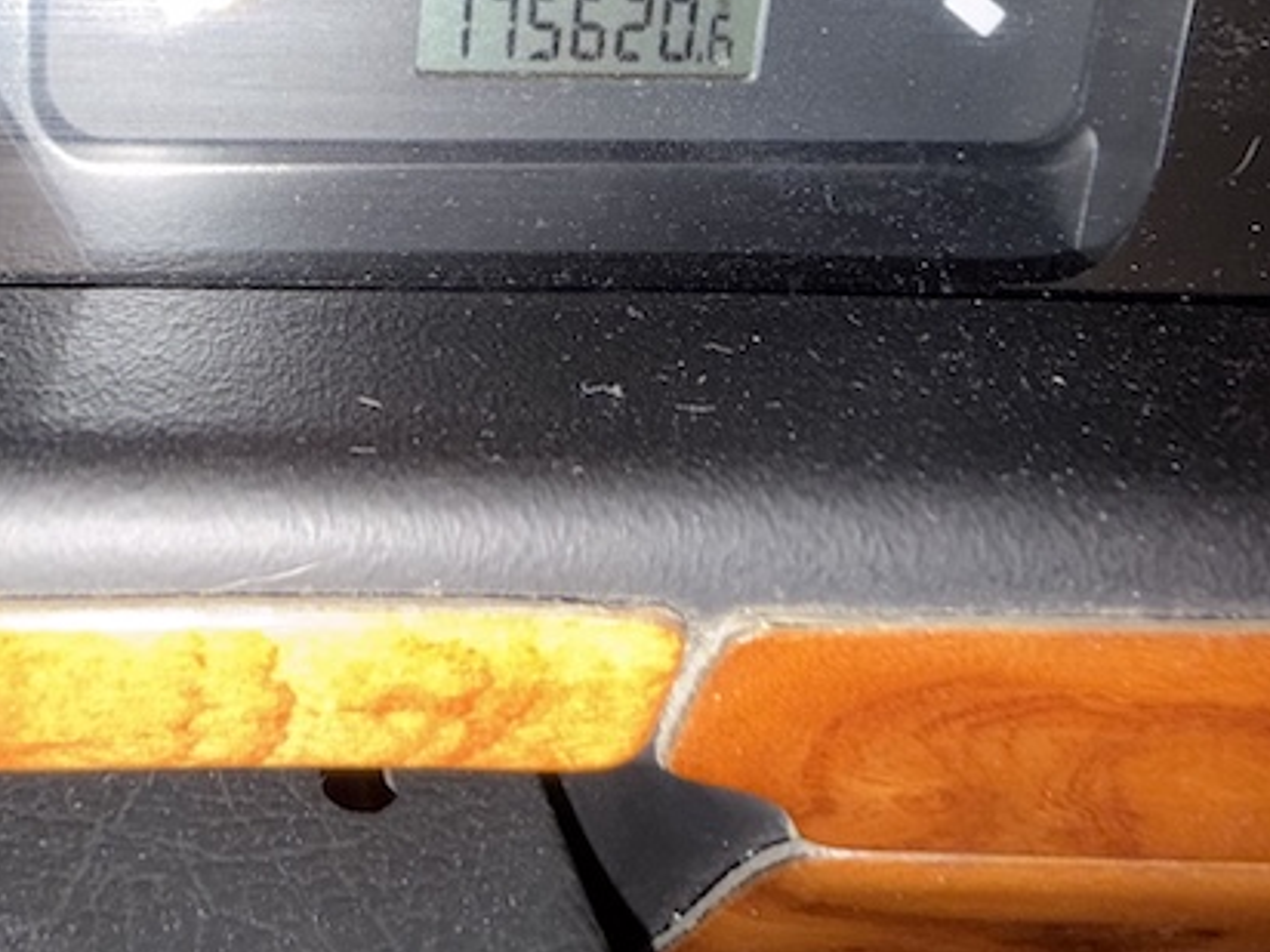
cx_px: 274
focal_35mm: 34
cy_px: -129
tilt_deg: -42.4
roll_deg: -3.9
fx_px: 1247
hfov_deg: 51.0
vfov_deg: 35.0
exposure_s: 1/60
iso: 64
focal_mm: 2.22
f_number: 2.2
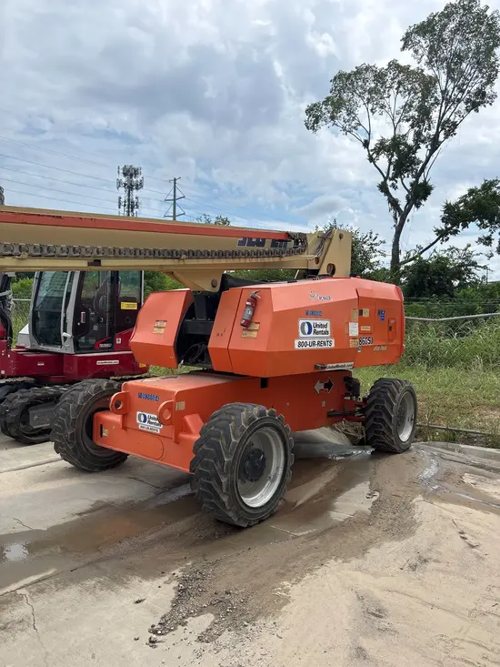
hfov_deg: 53.1
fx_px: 501
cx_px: 250
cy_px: 334
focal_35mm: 26
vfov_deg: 67.3
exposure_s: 1/4630
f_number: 1.6
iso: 50
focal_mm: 5.96
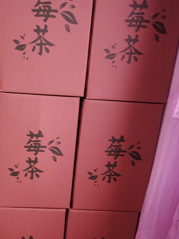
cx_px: 54
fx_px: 290
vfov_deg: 43.8
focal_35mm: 42
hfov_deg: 33.9
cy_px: 170
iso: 4841
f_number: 1.75
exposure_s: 1/50
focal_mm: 5.25
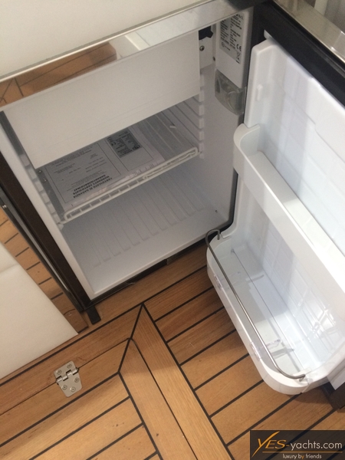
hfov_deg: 48.2
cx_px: 172
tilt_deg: -52.8
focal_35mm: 29
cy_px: 230
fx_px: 385
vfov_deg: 61.7
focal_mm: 4.15
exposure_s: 1/33
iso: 200
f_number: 2.2
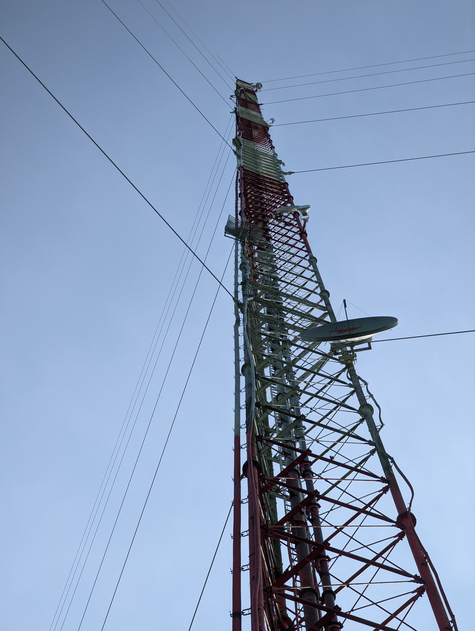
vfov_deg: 18.9
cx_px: 238
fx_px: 1898
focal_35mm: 104
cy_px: 316
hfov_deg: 14.3
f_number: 3.5
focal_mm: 19
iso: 34
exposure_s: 1/635
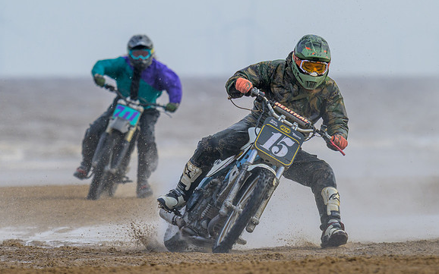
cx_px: 249
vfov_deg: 1.3
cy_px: 113
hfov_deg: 2.0
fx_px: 12500
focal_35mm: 1045
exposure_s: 1/640
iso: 450
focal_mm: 600
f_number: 8
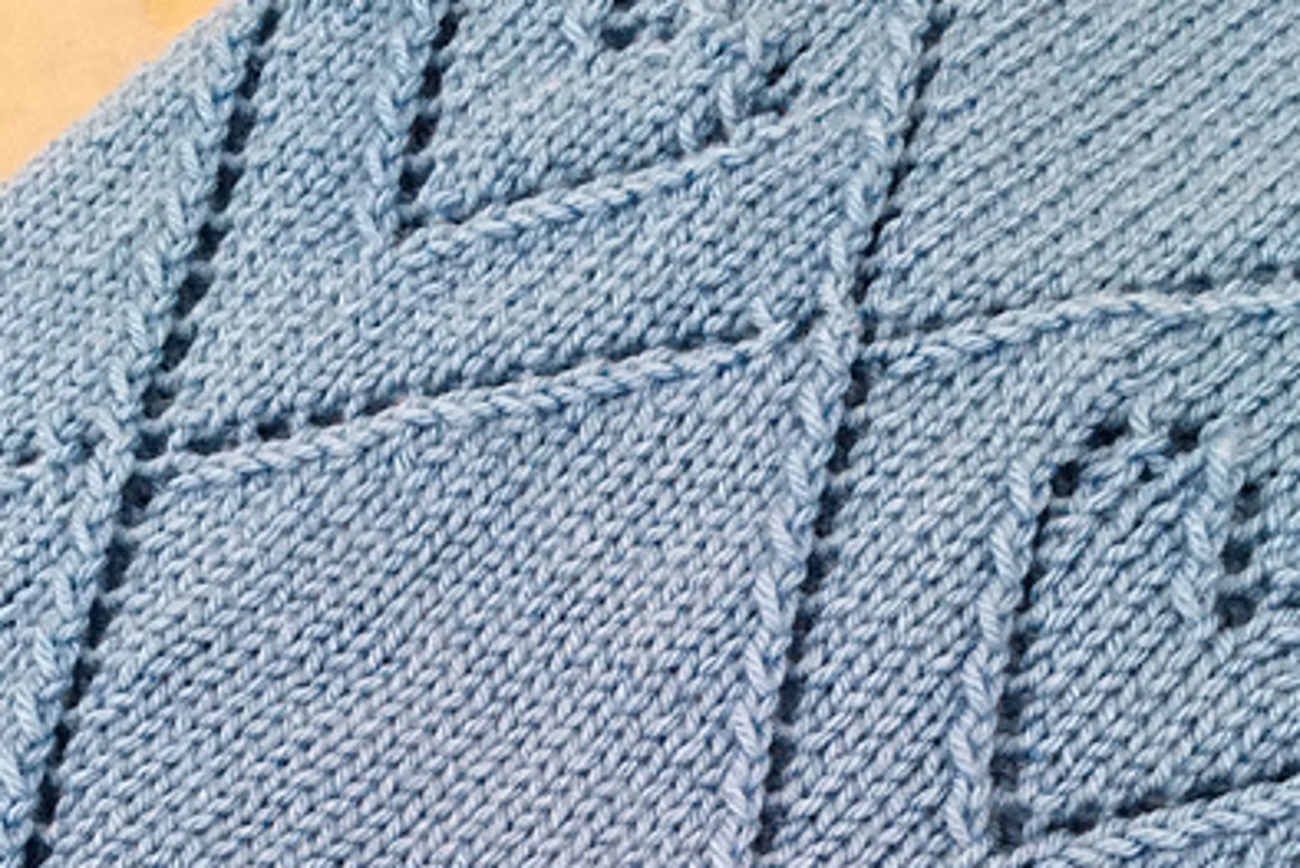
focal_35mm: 49
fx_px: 1770
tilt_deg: -71.0
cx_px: 643
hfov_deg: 40.3
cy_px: 964
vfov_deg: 25.5
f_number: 2.2
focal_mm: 4.15
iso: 200
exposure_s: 1/25
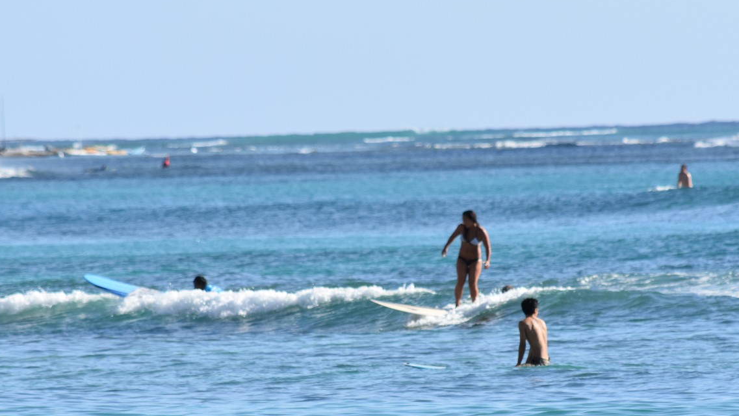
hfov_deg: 2.7
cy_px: 324
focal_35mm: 796
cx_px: 411
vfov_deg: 1.5
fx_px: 15600
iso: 360
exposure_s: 1/1000
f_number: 8
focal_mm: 300
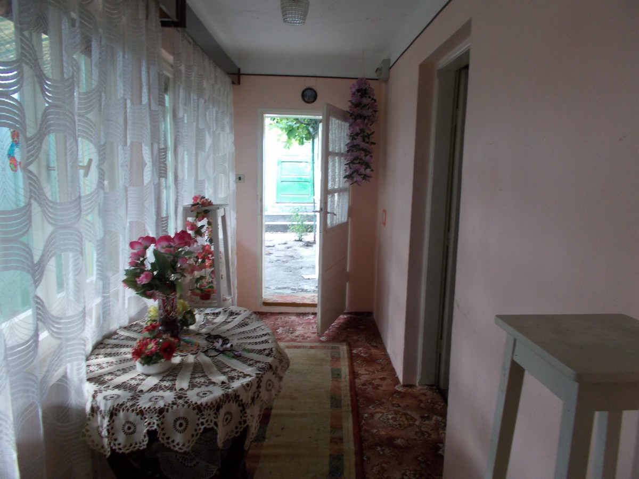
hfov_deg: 67.3
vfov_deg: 53.1
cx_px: 320
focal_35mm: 26
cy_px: 240
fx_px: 480
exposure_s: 1/25
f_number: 3.2
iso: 160
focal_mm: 4.6
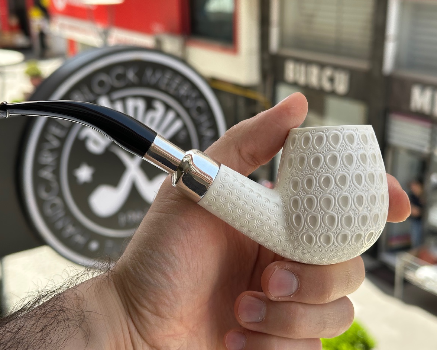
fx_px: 660
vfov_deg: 29.7
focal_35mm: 51
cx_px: 204
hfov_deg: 36.6
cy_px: 177
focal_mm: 6.86
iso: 64
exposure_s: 1/719
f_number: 1.78
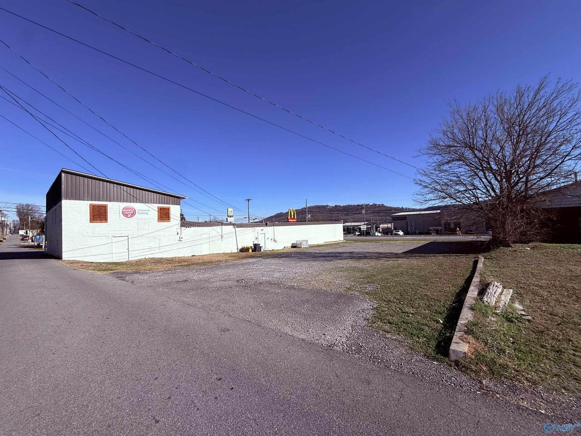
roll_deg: +1.6
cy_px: 218
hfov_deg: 102.1
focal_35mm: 14
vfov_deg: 85.7
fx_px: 235
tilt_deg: +2.0
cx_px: 290
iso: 50
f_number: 2.2
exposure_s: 1/3663
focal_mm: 2.22
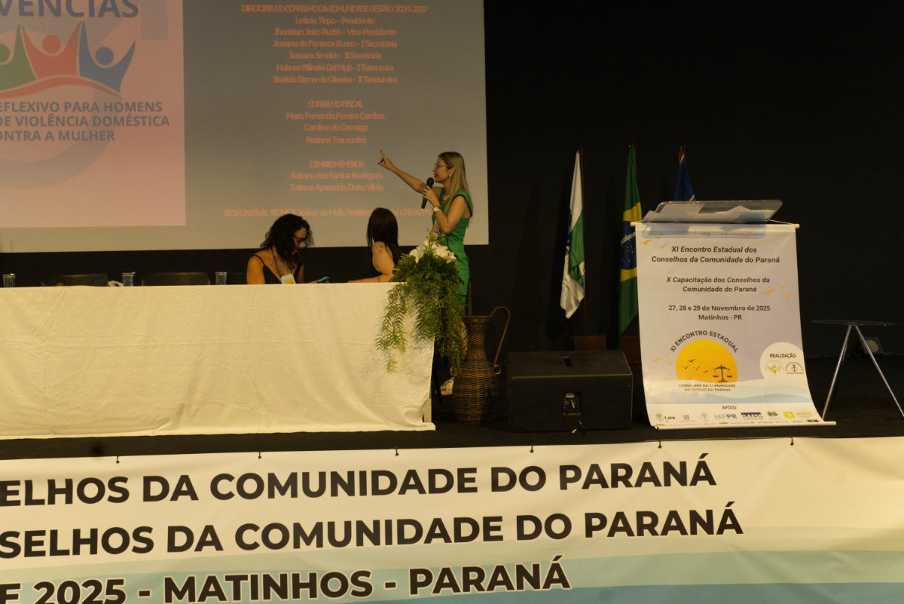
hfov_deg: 54.4
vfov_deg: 37.9
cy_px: 302
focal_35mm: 35
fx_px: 879
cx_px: 452
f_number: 5.6
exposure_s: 1/100
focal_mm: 35
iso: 5000
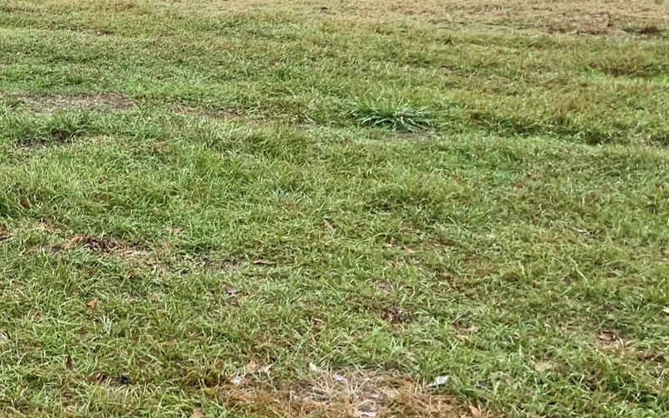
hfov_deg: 24.6
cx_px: -78
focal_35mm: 78
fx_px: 1422
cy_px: 25
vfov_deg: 16.5
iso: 25
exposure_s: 1/122
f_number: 1.8
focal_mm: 3
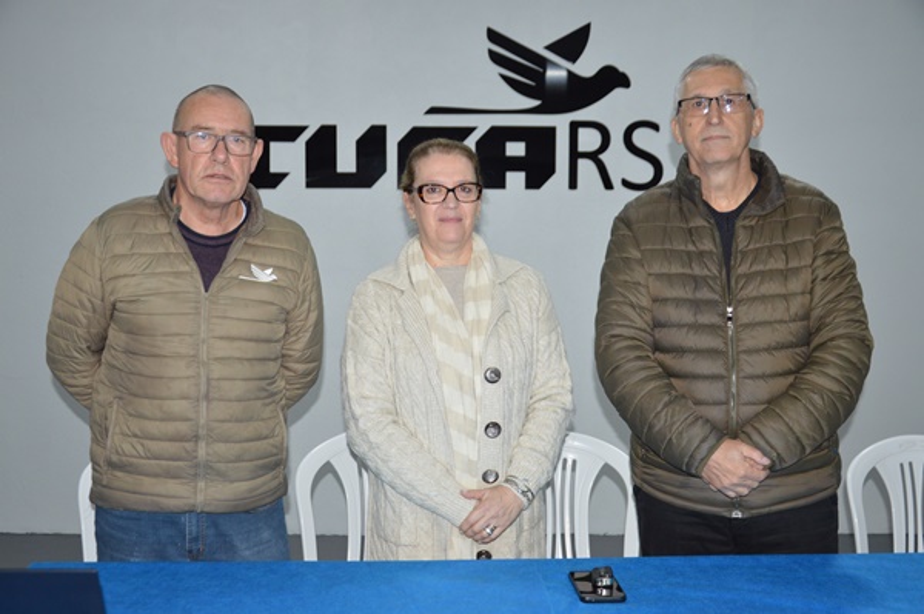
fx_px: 1154
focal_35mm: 45
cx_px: 462
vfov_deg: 29.8
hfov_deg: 43.6
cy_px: 307
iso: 800
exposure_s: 1/60
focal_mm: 30
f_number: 4.2
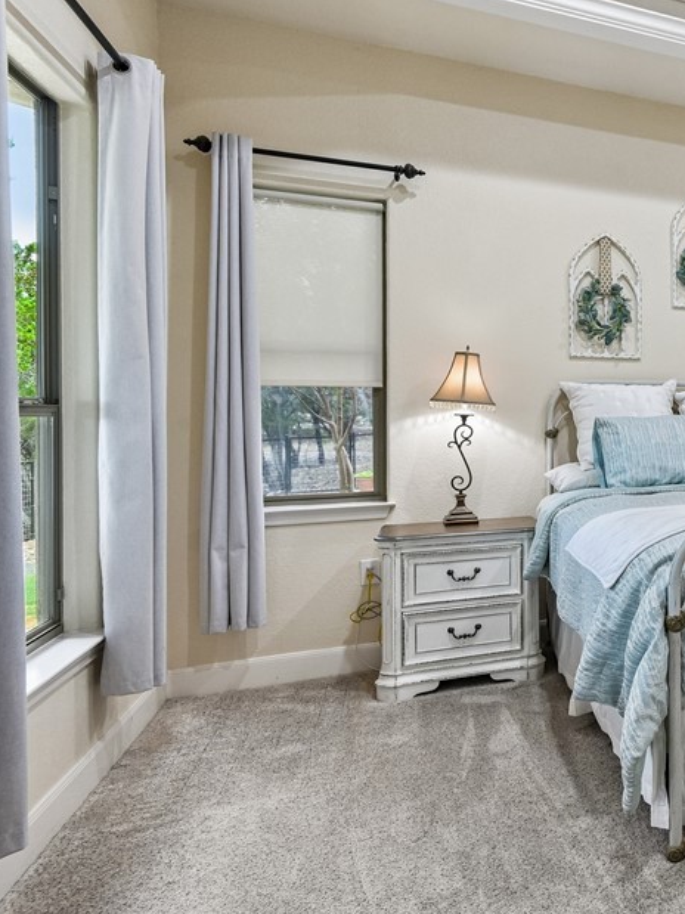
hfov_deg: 39.4
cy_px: 413
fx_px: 713
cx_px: 793
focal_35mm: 27
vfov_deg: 65.2
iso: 1100
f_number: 8
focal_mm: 16
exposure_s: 1/15
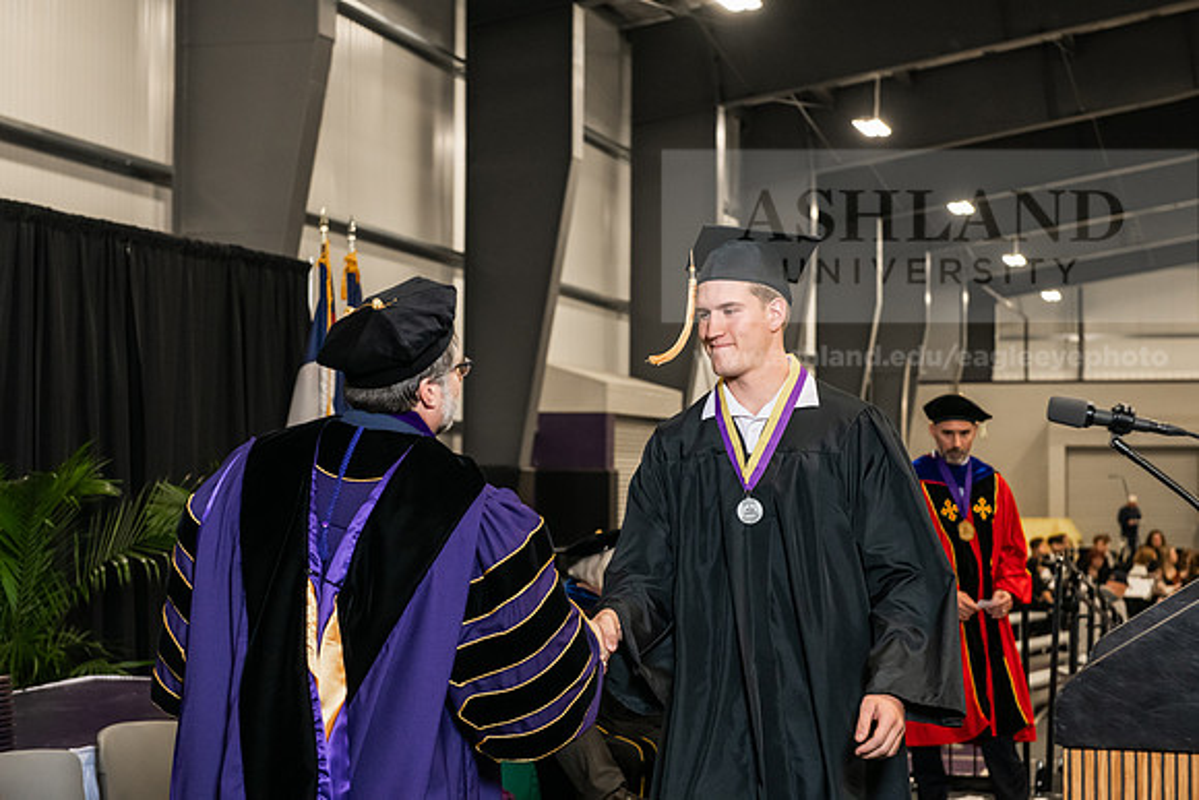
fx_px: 2199
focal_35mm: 66
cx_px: 600
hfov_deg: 30.5
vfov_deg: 20.6
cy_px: 400
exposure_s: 1/200
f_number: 5
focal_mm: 66
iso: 2500
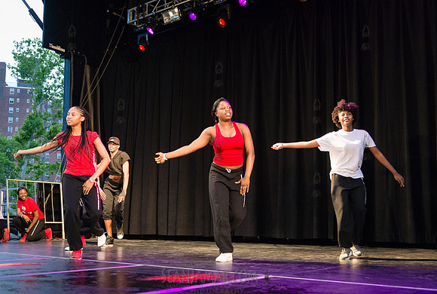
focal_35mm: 39
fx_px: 471
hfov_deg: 49.7
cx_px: 207
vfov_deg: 34.5
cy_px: 177
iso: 4000
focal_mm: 32
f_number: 2.8
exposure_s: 1/1250
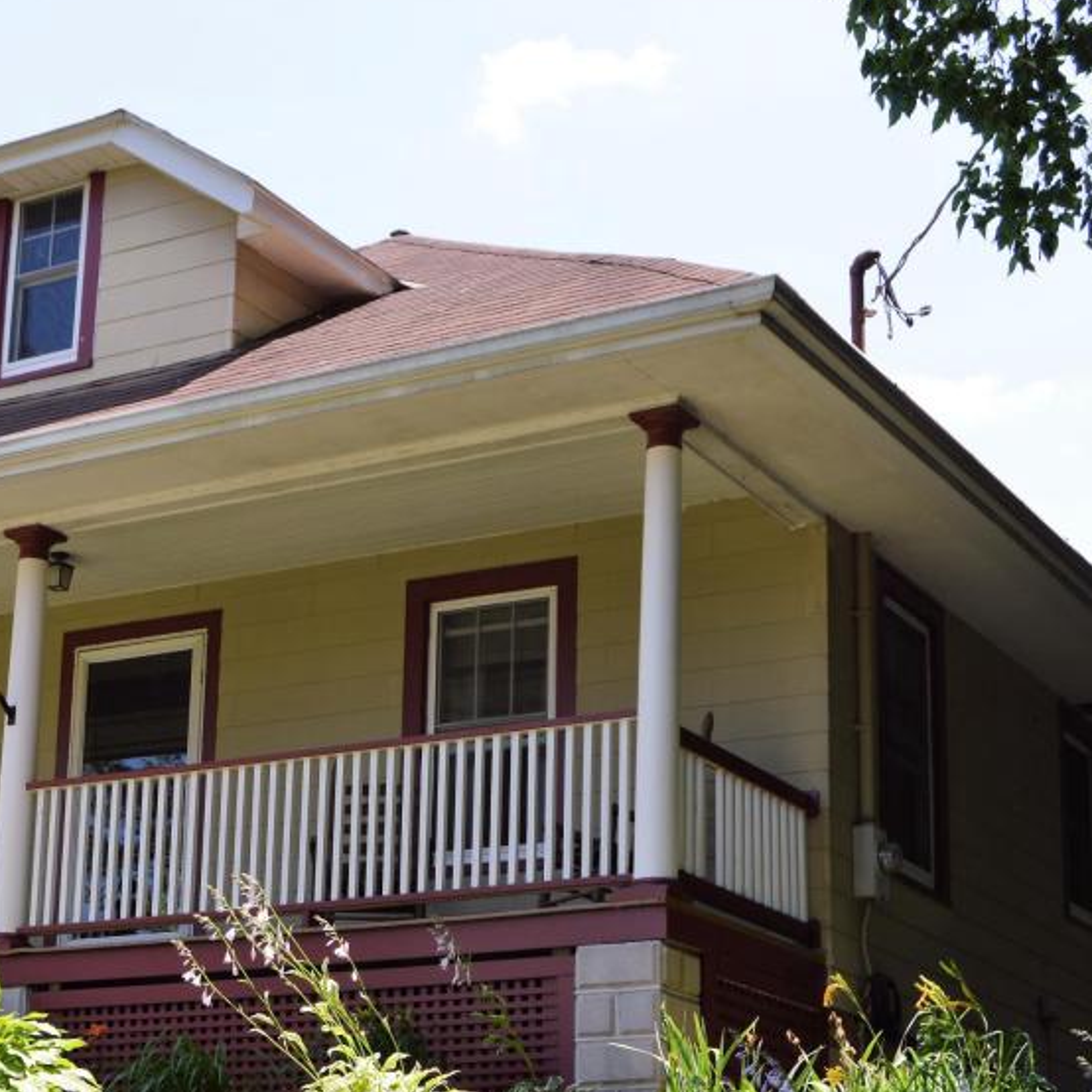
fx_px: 2463
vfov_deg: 24.9
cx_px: 307
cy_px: 727
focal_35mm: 69
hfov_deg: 24.8
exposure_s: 1/160
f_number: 6.3
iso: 100
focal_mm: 26
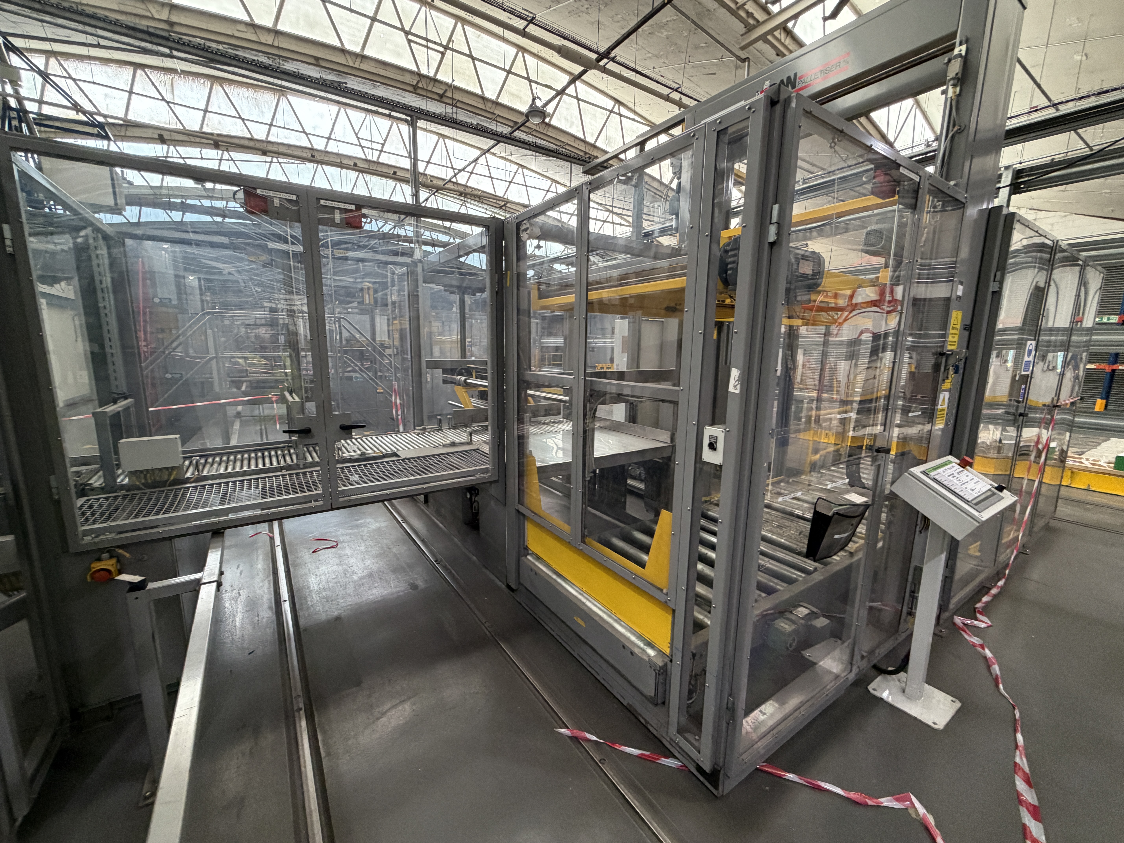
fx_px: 455
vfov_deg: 85.7
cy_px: 422
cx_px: 562
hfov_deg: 102.1
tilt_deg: -9.6
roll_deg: -0.2
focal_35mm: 14
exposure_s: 1/77
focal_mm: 2.22
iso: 320
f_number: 2.2
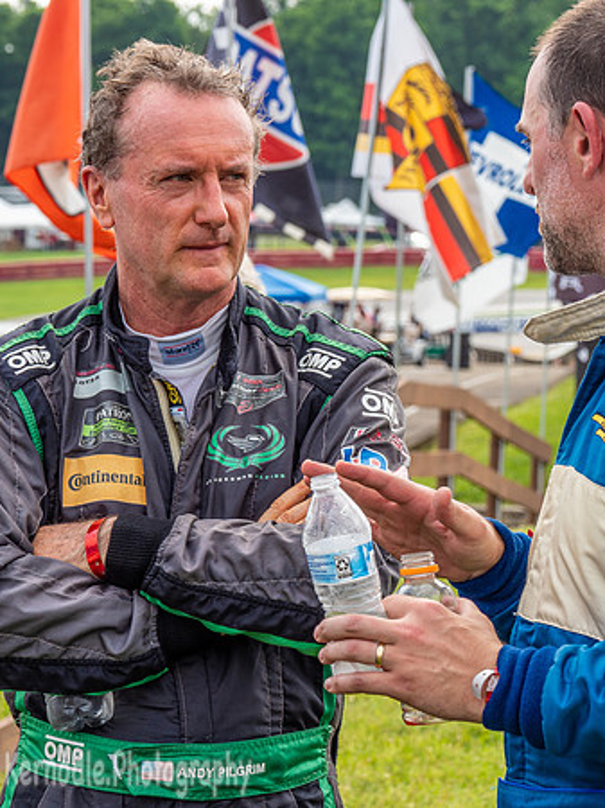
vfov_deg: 9.9
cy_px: 404
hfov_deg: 7.4
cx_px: 282
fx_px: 4665
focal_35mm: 200
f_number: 8
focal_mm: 75
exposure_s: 1/125
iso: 200
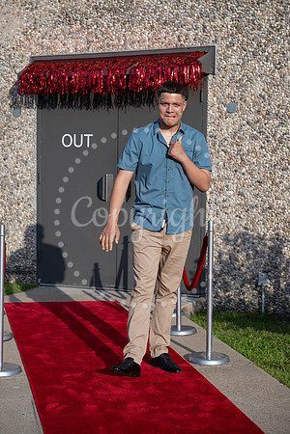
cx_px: 145
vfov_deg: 29.7
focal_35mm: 68
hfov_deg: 20.0
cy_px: 217
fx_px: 822
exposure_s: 1/2000
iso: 320
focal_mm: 68
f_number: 5
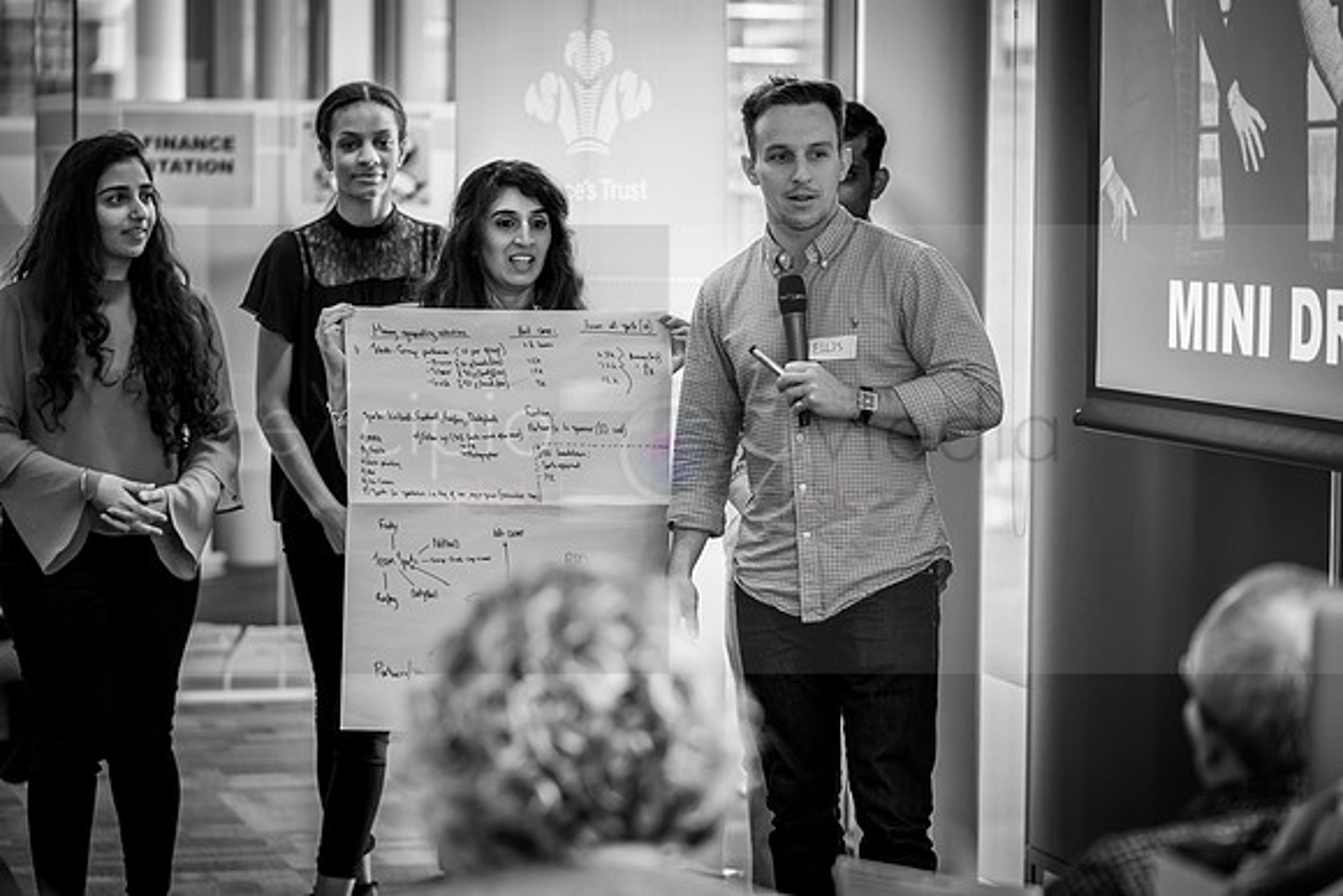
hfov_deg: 20.0
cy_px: 448
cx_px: 672
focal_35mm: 102
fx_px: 3806
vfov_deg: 13.4
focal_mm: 102
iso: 400
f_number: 2.8
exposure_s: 1/125
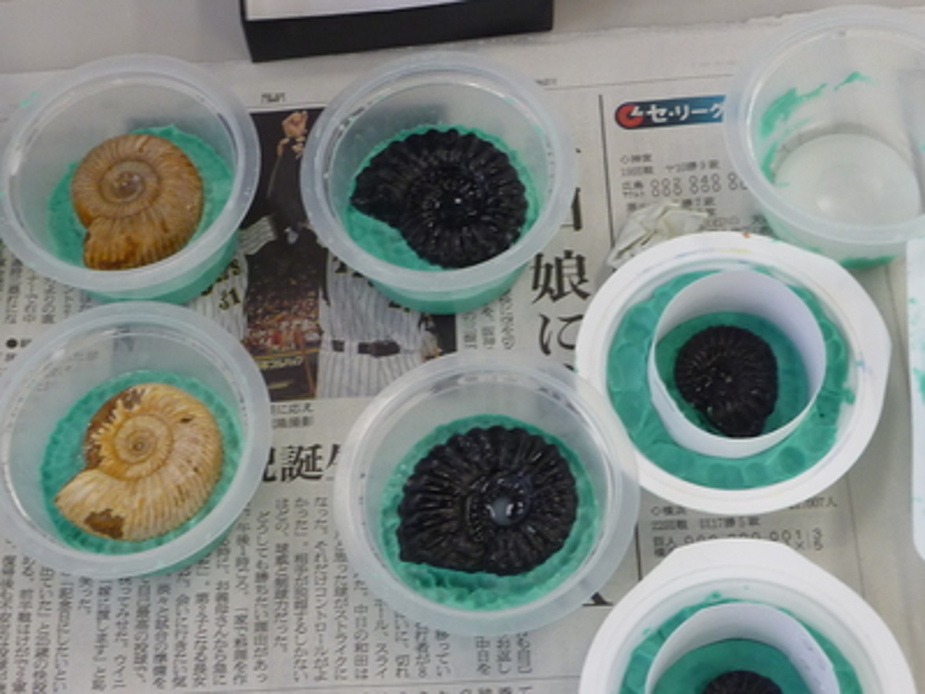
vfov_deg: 24.0
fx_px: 1630
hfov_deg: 31.7
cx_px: 462
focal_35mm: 61
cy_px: 347
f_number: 3.5
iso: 125
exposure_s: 1/30
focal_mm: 5.5
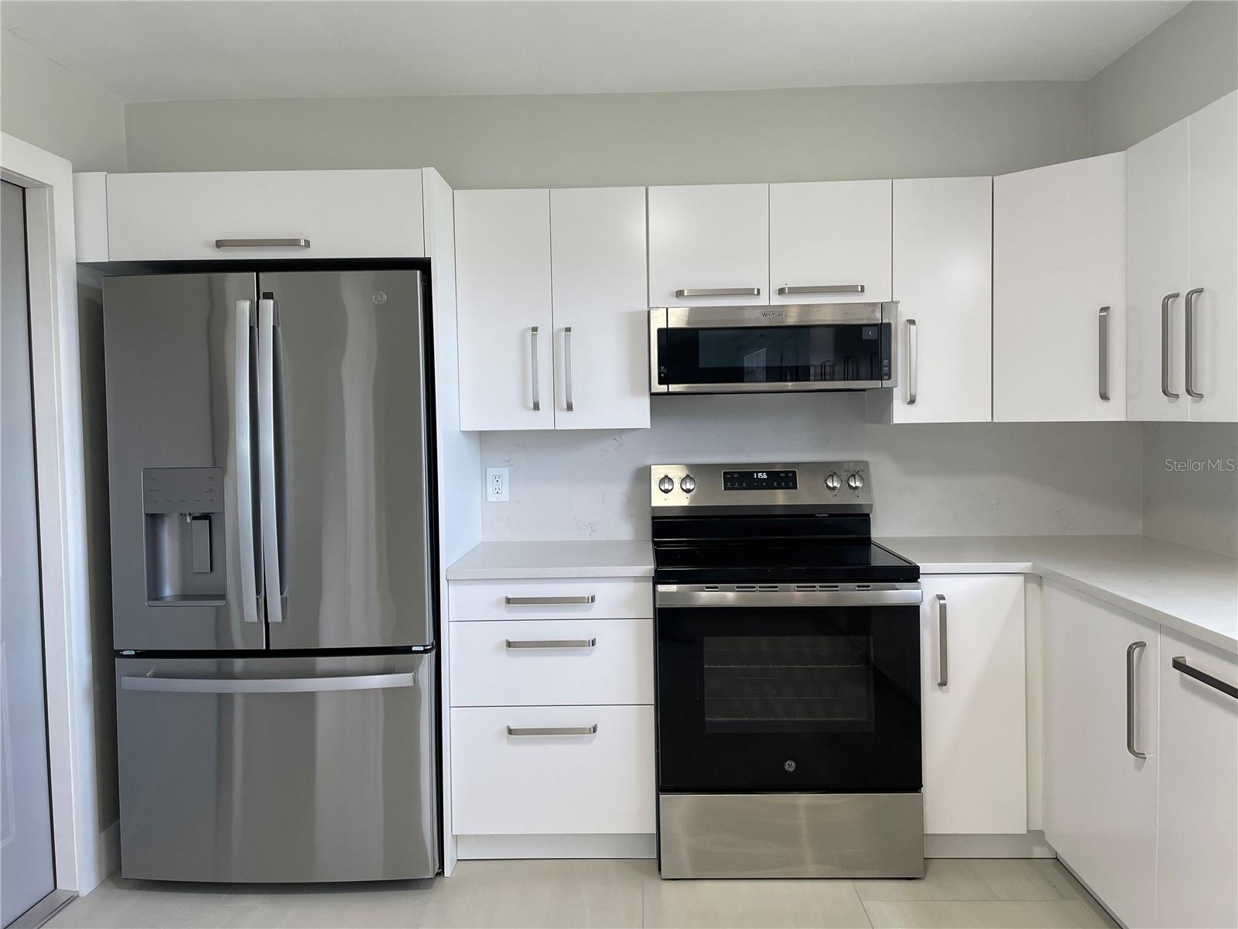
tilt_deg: -2.5
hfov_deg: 67.3
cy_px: 464
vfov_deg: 53.1
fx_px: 930
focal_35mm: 26
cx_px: 619
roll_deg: +1.0
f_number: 1.6
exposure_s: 1/120
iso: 100
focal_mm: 4.2
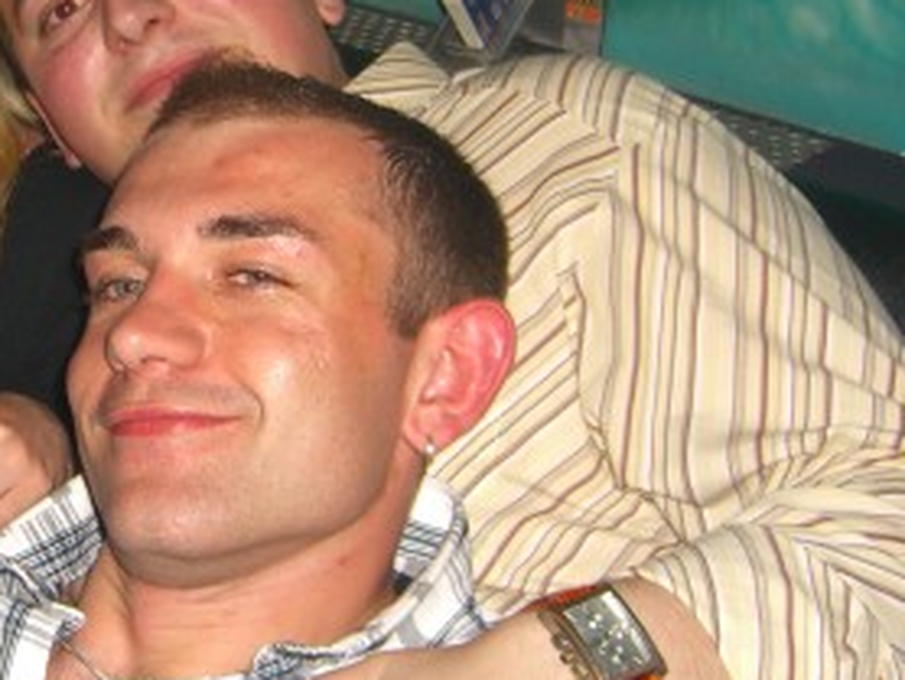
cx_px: 85
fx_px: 2146
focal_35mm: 82
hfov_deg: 23.2
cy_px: 205
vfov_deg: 17.9
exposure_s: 1/60
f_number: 2.8
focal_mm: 7.9
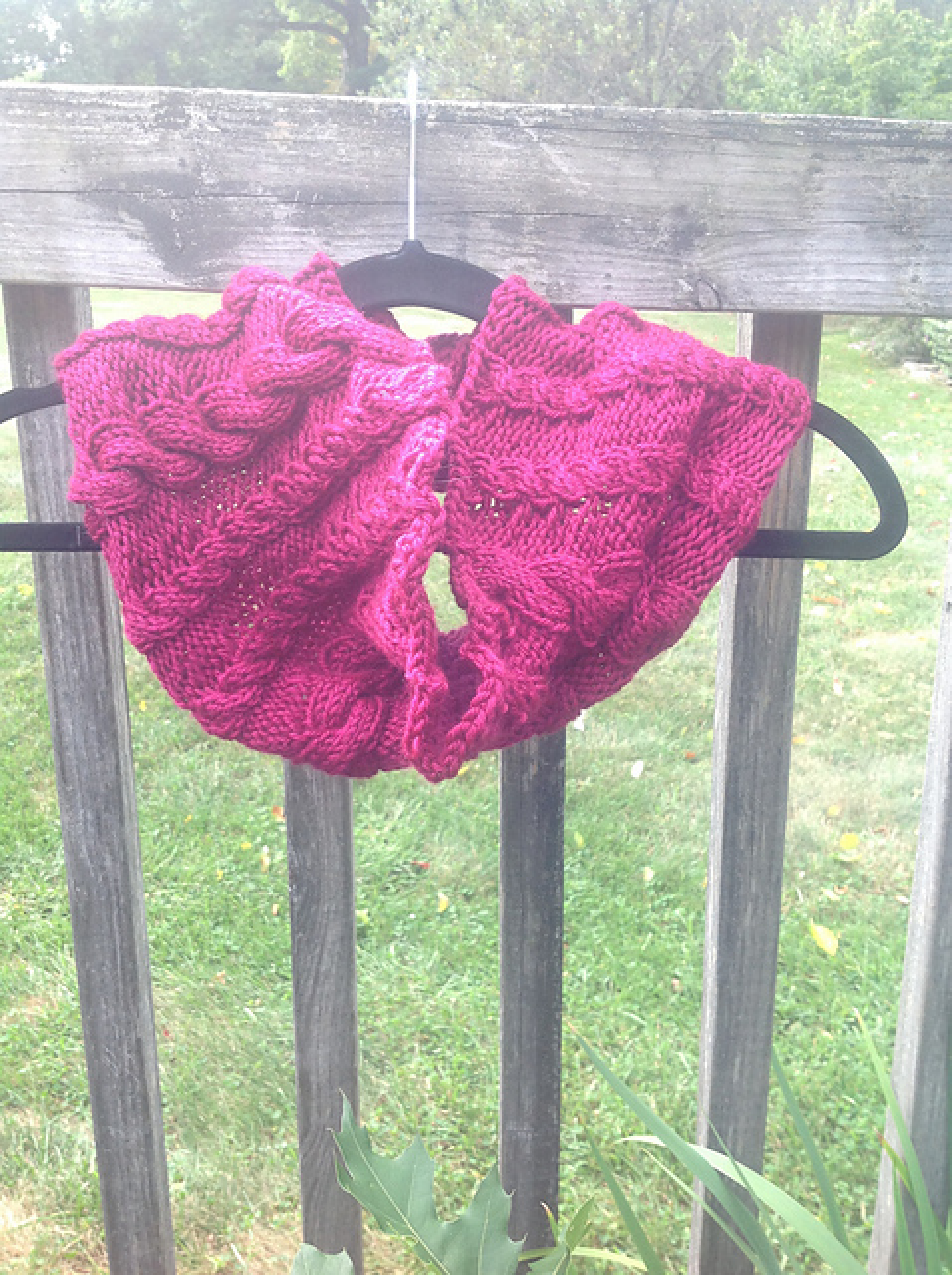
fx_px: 1287
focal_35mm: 35
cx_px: 476
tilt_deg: -15.4
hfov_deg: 40.6
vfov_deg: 52.7
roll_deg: +1.0
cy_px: 638
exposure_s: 1/280
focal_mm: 4.28
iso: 50
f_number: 2.4
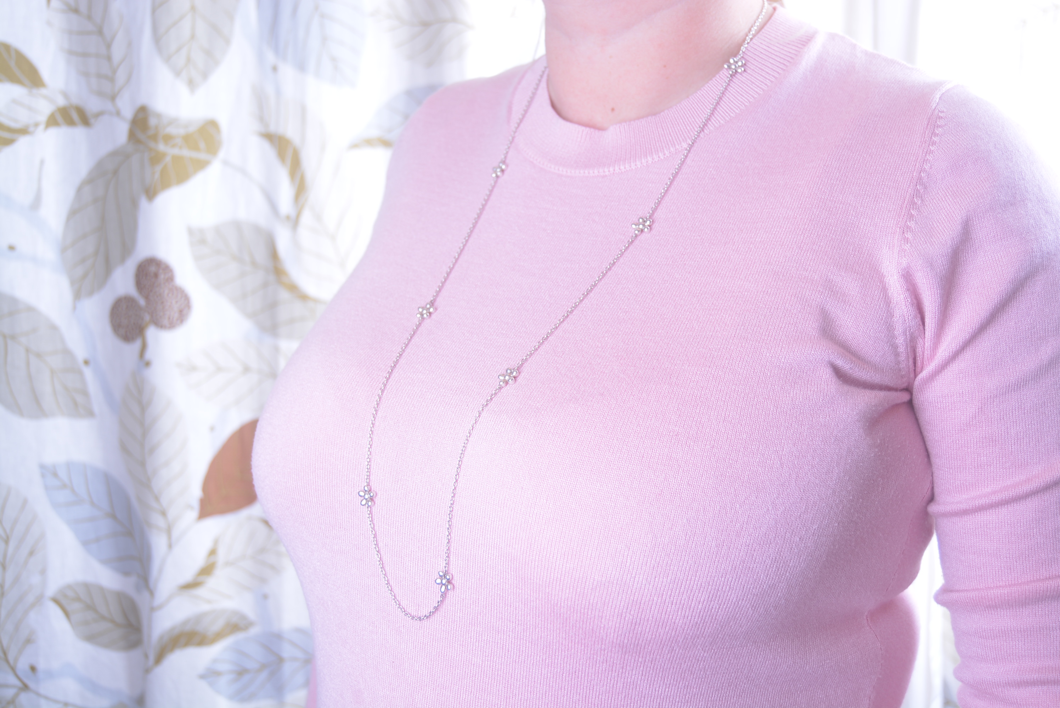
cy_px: 354
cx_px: 530
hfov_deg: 46.4
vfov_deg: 31.9
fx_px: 1238
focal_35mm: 42
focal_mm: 28
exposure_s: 1/125
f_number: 4
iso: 100
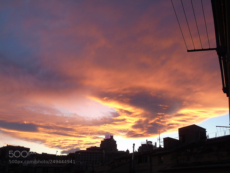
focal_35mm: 40
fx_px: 266
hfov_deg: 46.8
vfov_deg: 36.0
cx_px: 115
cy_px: 86
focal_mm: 7.1
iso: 80
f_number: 3.9
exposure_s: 1/50
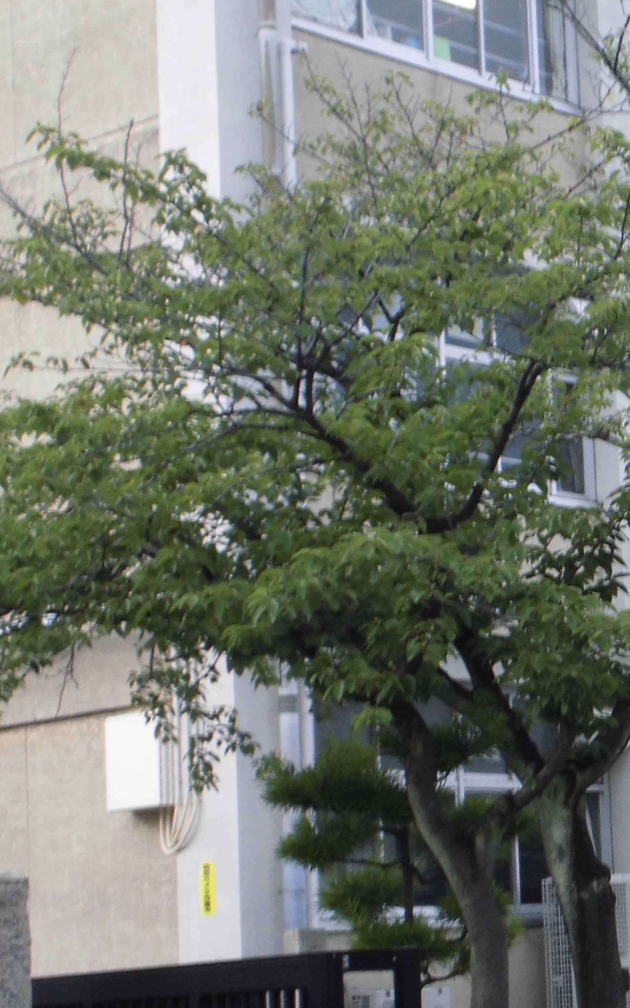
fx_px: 2747
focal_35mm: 100
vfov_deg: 20.7
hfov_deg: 12.5
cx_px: 920
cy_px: 663
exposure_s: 1/60
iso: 100
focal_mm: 9
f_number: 4.5
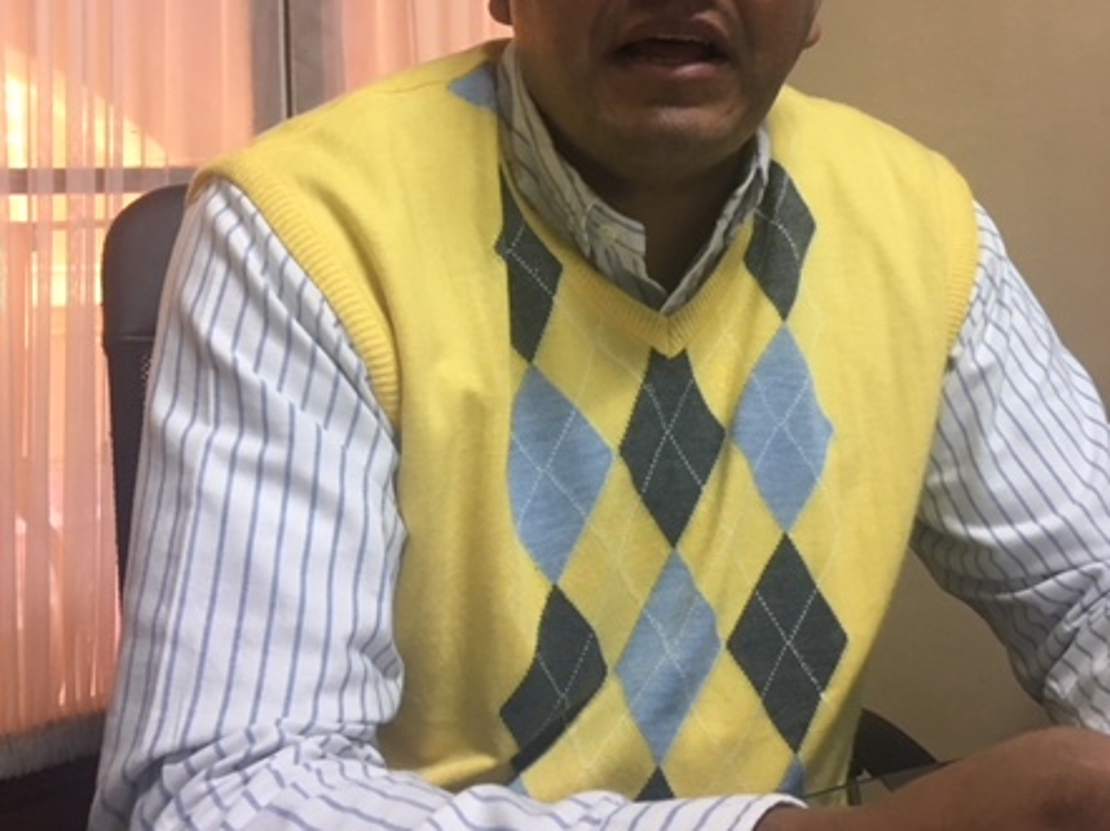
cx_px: 610
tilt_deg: -2.1
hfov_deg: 44.8
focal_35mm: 42
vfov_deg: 33.8
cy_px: 231
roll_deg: +0.3
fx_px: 1346
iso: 160
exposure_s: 1/30
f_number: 2.2
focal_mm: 4.15
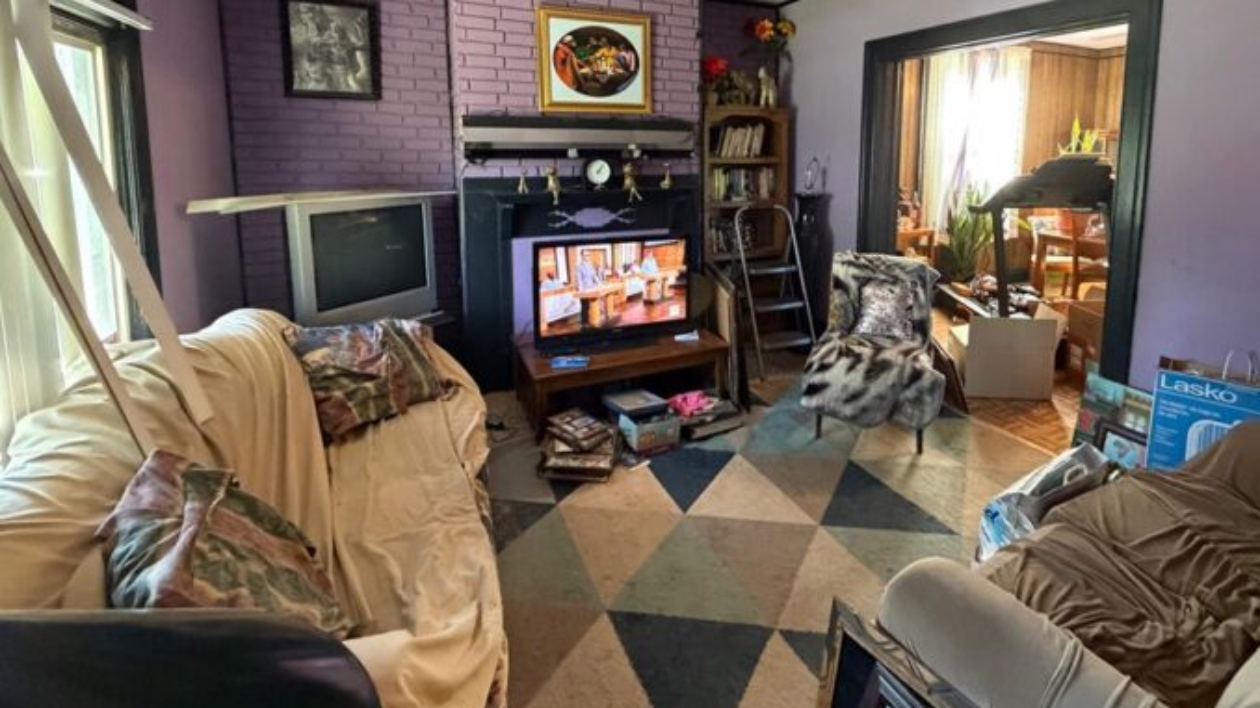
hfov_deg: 92.1
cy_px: 216
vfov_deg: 59.0
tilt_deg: -7.0
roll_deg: -0.2
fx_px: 601
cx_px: 714
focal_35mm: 18
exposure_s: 1/60
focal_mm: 2.22
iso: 1000
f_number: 2.2
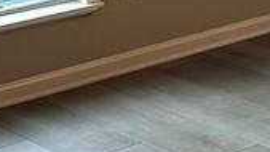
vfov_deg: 7.2
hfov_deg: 11.0
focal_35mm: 158
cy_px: -213
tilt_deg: -5.2
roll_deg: -0.7
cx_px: 692
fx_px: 1131
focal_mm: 6.86
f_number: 1.78
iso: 200
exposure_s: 1/120
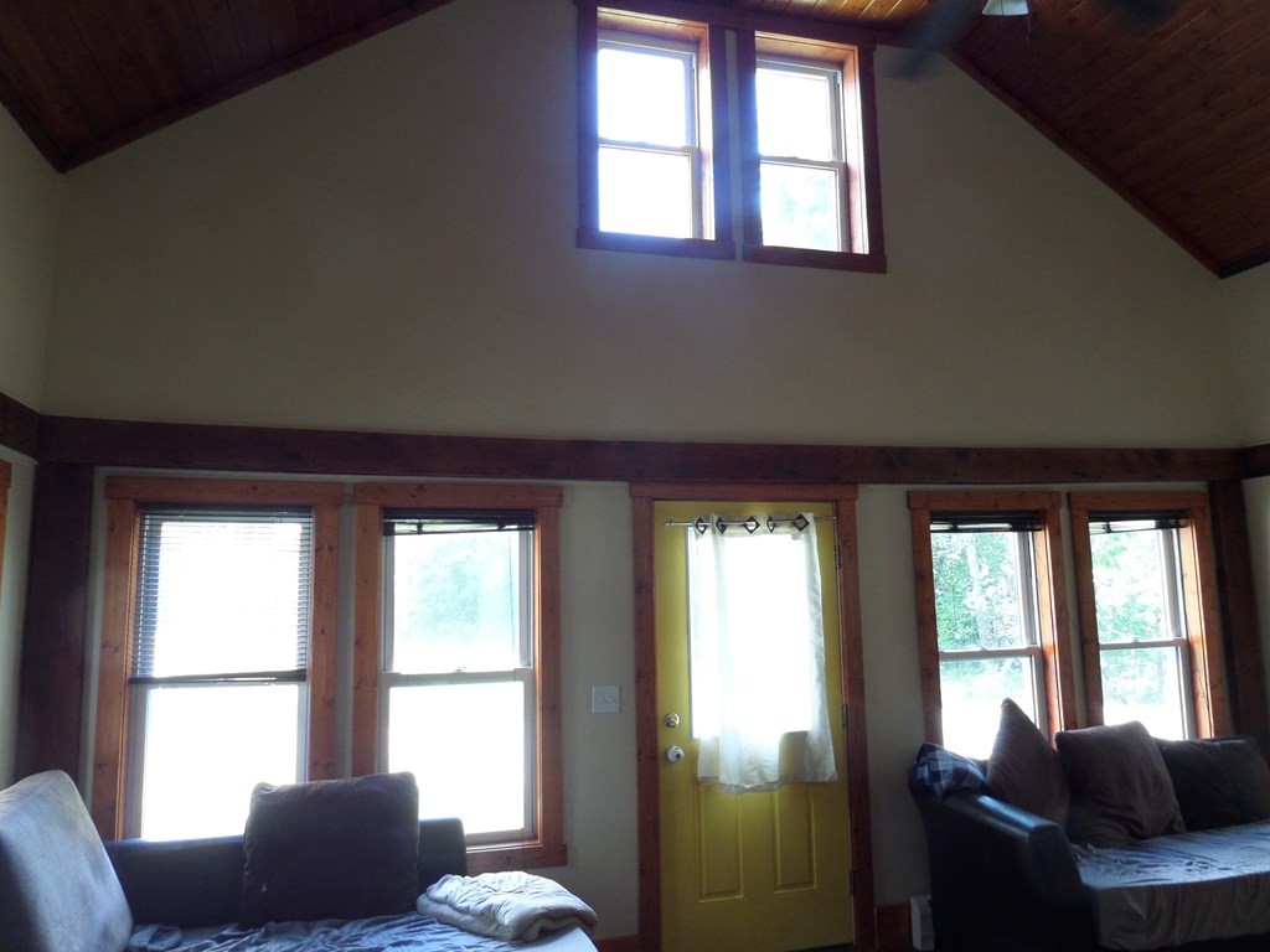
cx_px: 635
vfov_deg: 56.8
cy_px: 476
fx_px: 881
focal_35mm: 24
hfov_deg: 71.6
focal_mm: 4
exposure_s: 1/30
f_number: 3.2
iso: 240
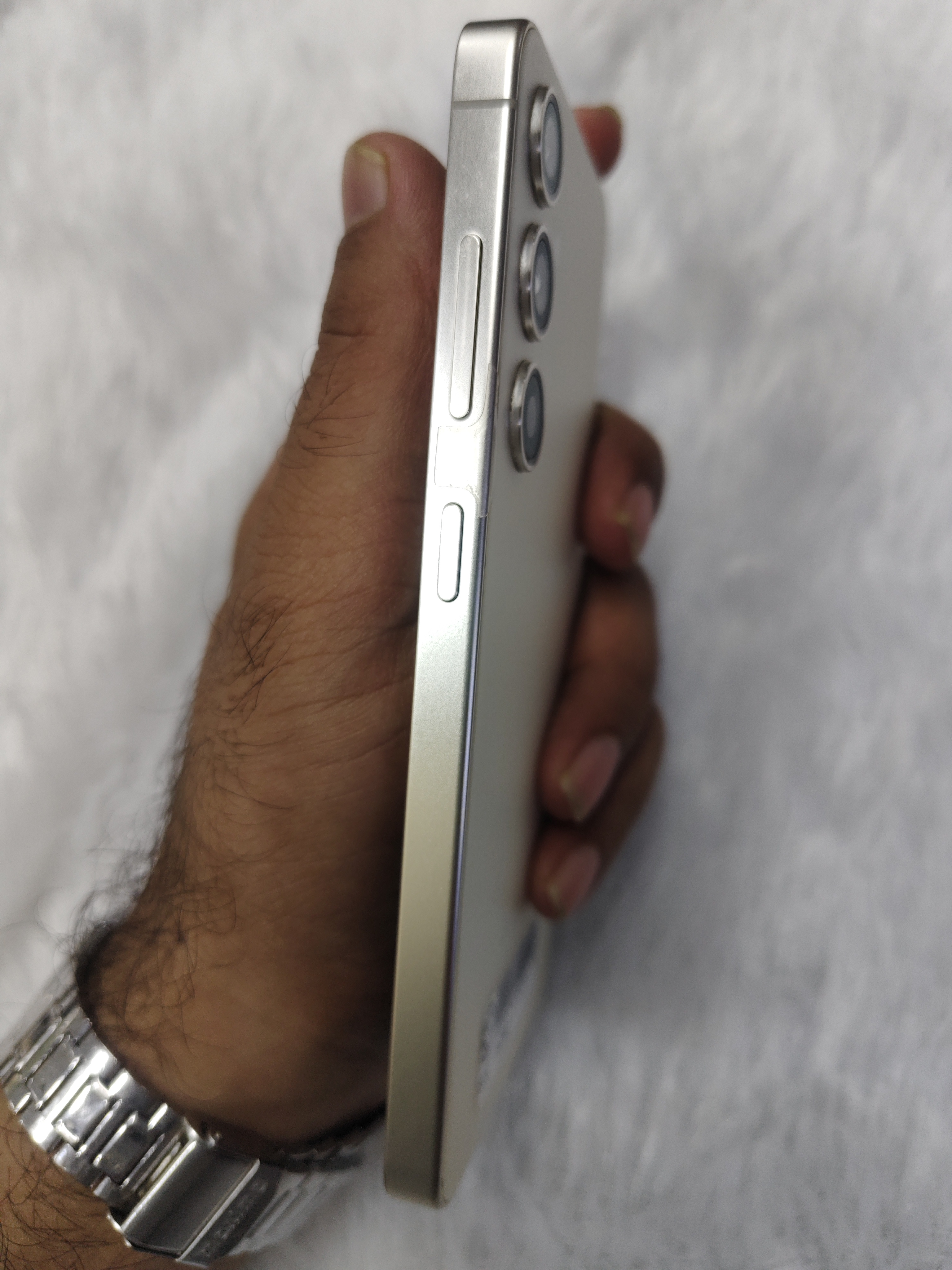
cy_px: 635
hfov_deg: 58.9
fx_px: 843
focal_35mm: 23
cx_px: 476
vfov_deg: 73.9
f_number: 1.88
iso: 95
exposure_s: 1/100
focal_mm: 5.56
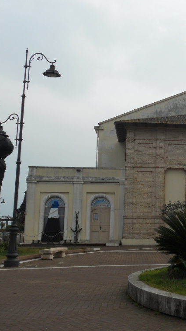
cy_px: 166
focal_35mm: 56
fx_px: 491
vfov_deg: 37.2
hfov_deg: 20.3
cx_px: 214
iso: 80
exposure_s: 1/500
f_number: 3.9
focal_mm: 6.9
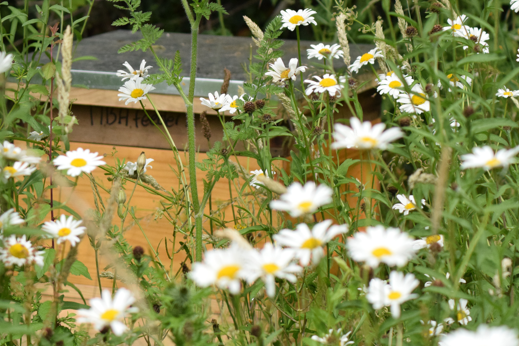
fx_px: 2609
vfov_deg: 7.6
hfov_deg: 11.3
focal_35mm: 181
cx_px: 163
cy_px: 132
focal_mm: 82
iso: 2000
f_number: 9
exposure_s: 1/4000
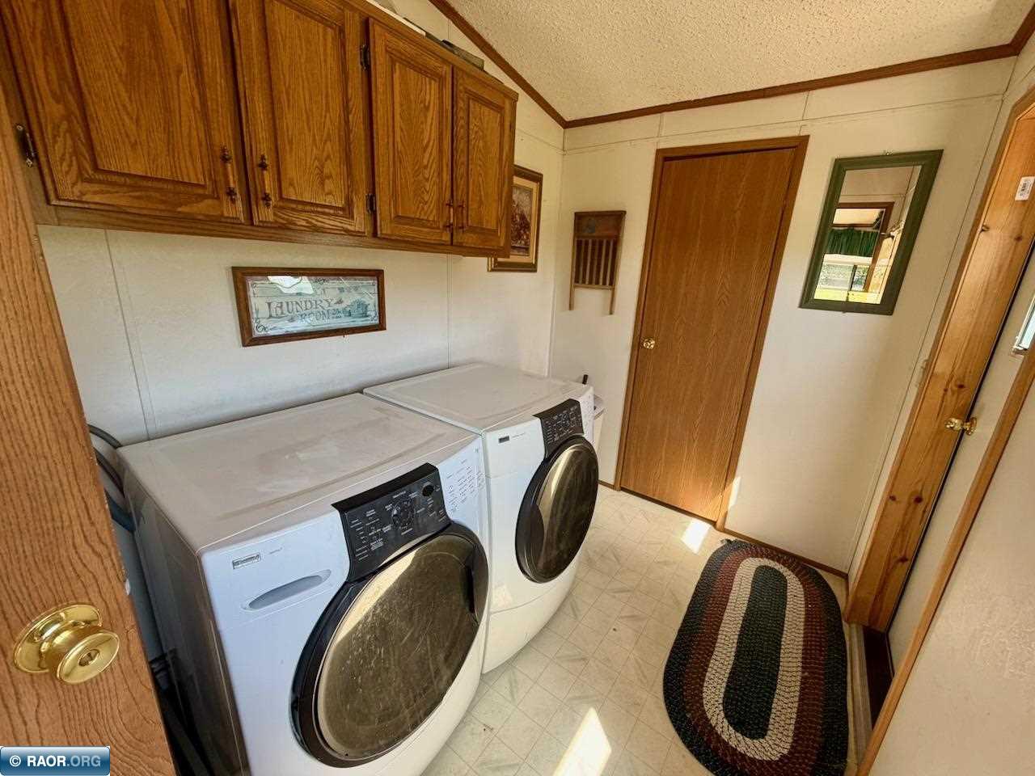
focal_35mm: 14
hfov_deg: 102.1
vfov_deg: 85.7
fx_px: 419
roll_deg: -2.6
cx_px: 518
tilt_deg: -17.2
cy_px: 388
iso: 80
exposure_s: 1/121
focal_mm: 2.22
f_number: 2.2
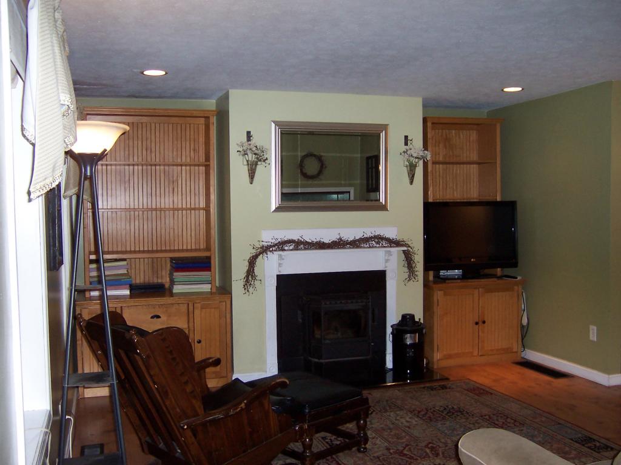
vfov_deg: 39.7
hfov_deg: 51.4
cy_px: 232
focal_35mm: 36
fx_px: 646
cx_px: 310
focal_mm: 5.6
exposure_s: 1/60
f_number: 2.8
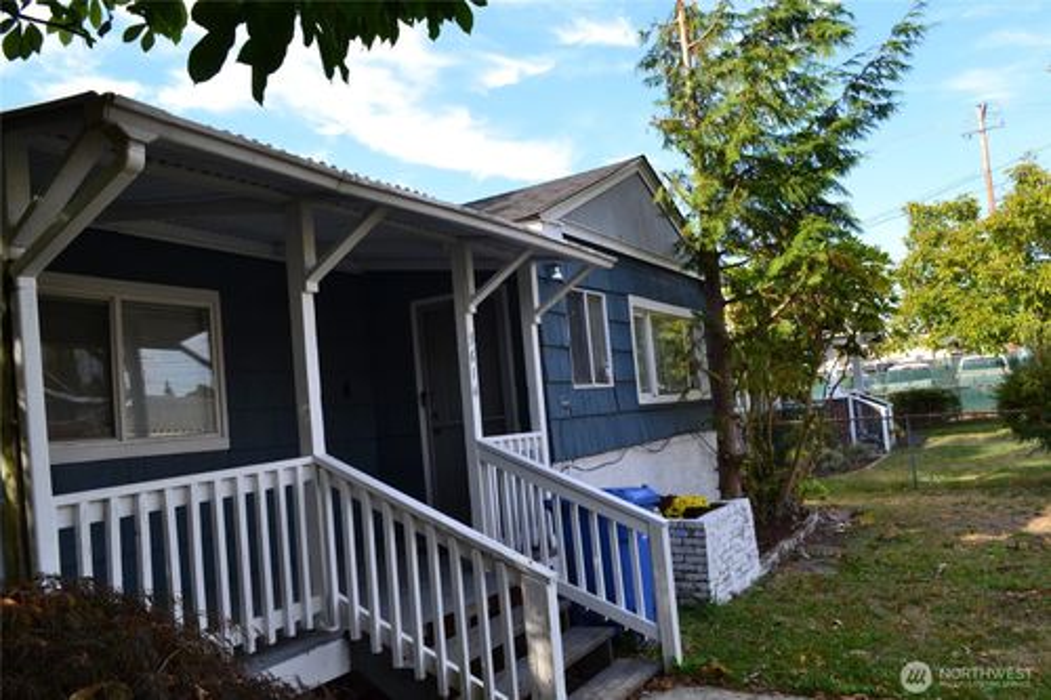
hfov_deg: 67.4
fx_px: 788
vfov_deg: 47.9
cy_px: 350
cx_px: 526
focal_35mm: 27
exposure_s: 1/200
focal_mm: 18
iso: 400
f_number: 10
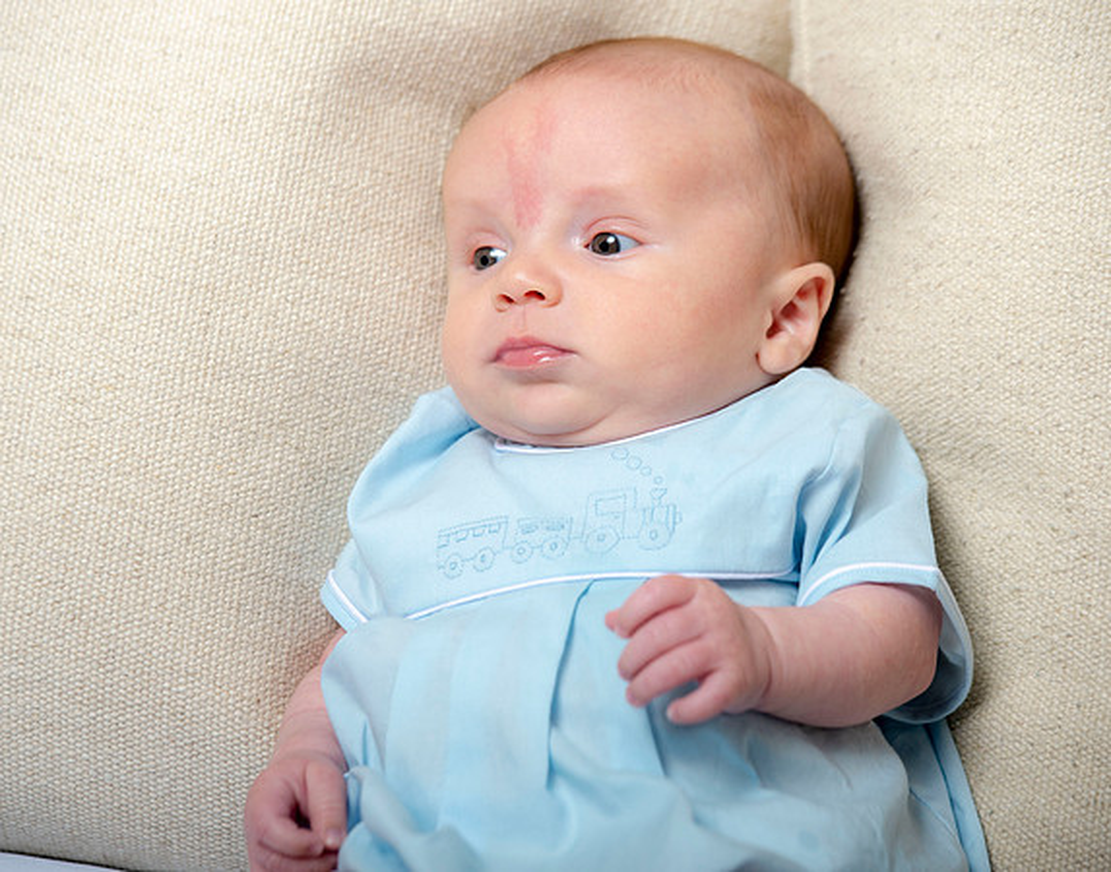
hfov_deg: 10.0
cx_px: 503
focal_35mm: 195
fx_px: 6367
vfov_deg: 7.8
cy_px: 449
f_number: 5.6
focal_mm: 170
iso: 250
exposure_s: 1/200
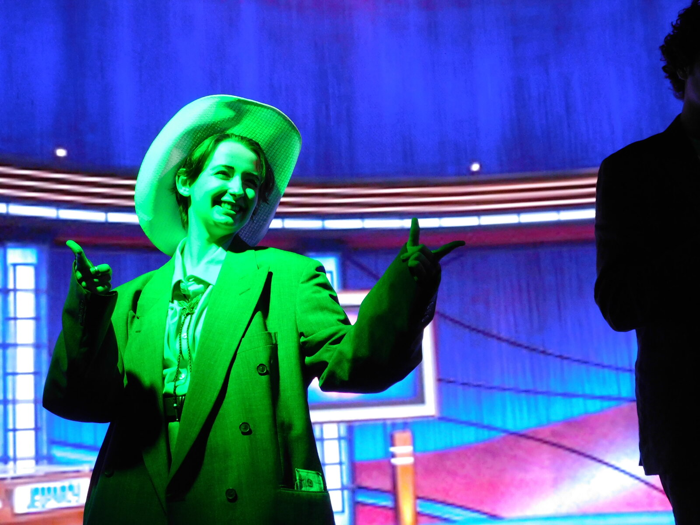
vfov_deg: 24.8
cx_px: 350
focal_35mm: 59
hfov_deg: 32.7
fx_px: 1193
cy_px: 262
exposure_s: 1/60
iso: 500
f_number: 4
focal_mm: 10.4
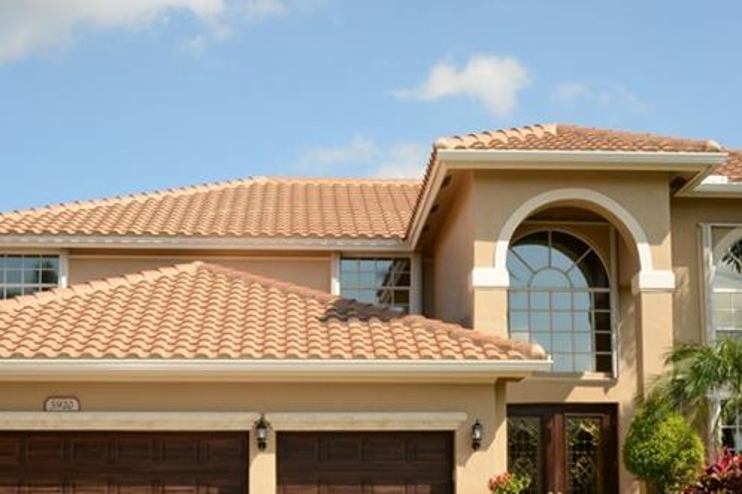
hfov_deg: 30.5
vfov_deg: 20.5
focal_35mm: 66
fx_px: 1360
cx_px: 394
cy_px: 350
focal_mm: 32
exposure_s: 1/8000
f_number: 3.8
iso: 720
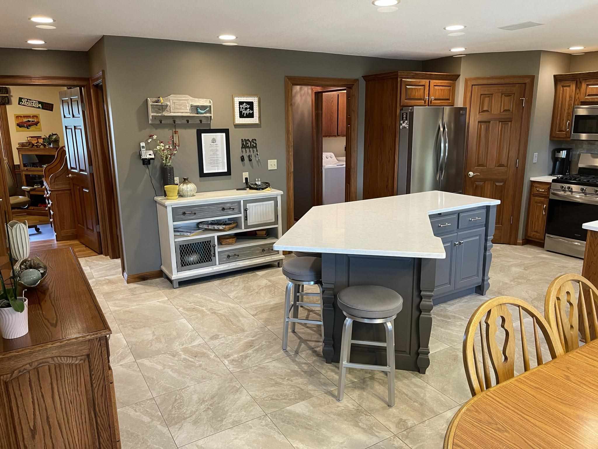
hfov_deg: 67.3
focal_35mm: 26
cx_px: 299
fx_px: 449
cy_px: 224
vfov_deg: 53.1
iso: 250
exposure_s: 1/60
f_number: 1.6
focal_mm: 5.1
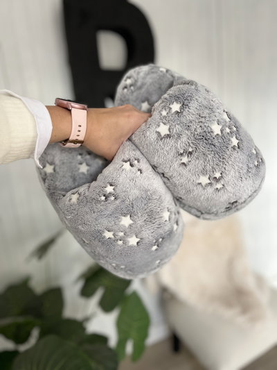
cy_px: 185
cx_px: 138
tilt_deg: -13.1
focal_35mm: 26
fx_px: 277
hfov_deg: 53.1
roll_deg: +5.6
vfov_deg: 67.3
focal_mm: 5.1
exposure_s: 1/87
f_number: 1.6
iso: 125
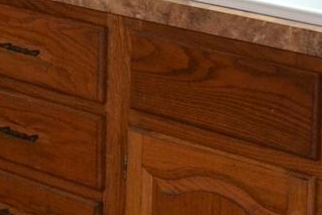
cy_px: -144
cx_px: -67
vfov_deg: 7.9
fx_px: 1521
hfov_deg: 11.8
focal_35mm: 170
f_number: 3.5
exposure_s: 1/60
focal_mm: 18
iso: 800
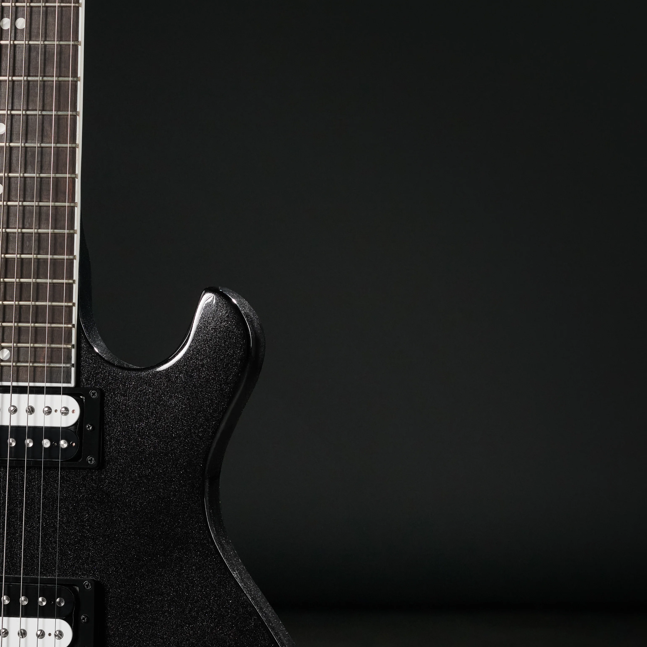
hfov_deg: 7.7
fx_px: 4800
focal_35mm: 227
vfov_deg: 7.7
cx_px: 81
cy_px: 518
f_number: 7.1
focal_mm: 100
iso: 400
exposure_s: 1/200
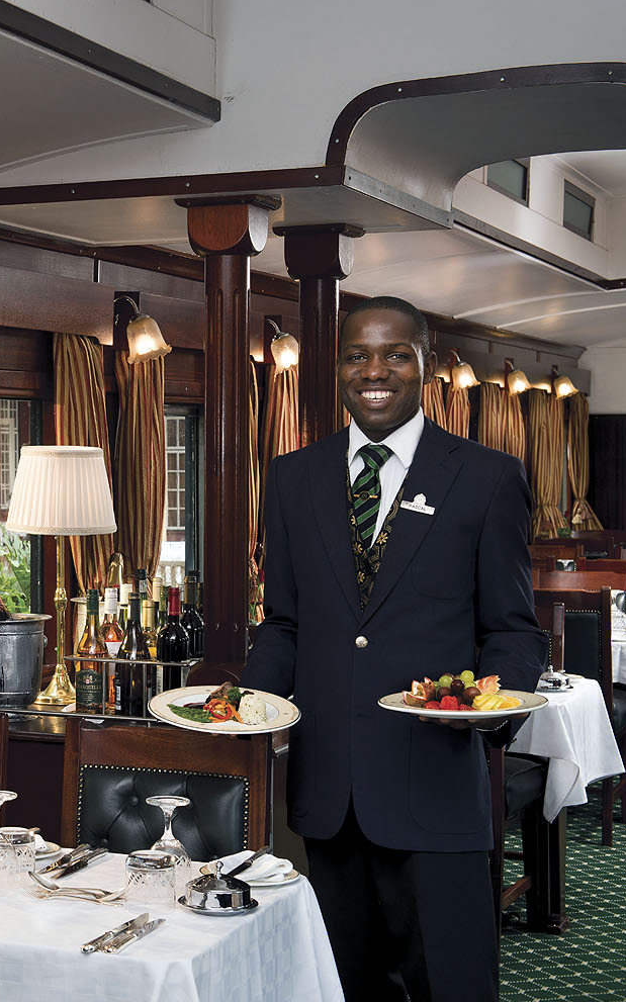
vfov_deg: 27.9
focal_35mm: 74
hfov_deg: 17.1
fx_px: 2021
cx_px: -28
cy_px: 505
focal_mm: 48
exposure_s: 1/30
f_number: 8
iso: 200
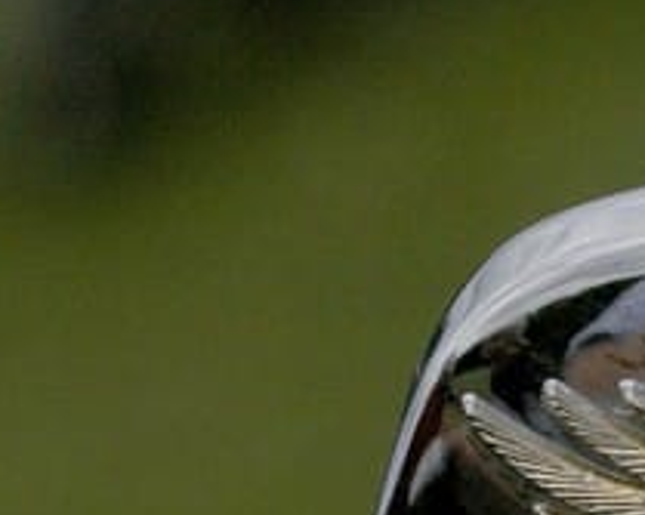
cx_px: 1503
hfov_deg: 5.2
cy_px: 840
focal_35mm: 365
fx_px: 6970
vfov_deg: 4.2
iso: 800
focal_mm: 53
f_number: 5
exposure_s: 1/4000
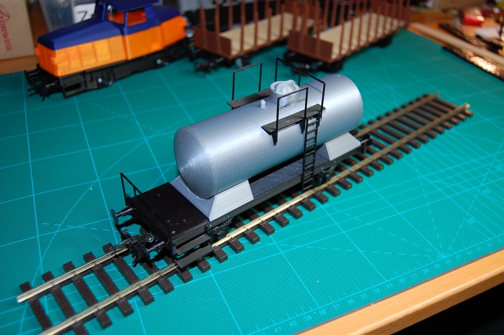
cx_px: 252
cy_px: 168
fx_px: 483
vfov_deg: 38.3
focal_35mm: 34
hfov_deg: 55.1
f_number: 3.8
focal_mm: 23
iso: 400
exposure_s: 1/60
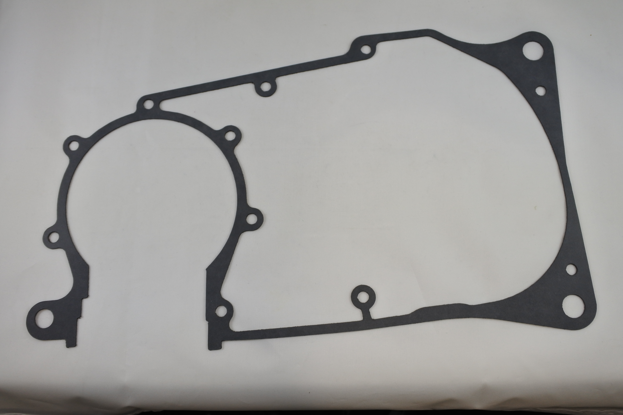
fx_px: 502
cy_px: 208
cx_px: 312
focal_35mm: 29
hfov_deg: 63.7
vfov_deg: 45.0
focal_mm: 11
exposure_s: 1/250
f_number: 3.8
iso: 220
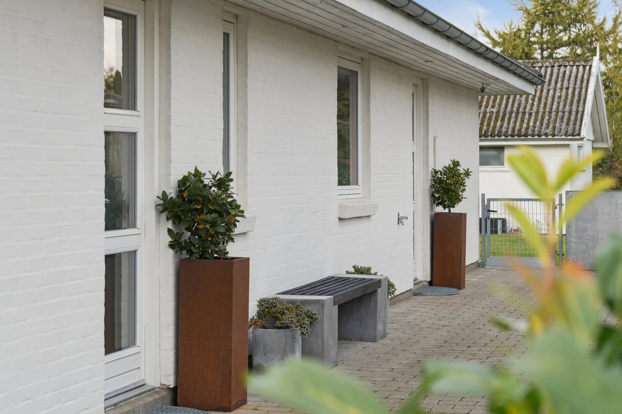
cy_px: 207
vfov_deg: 16.3
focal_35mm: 84
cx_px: 311
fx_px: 1451
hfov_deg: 24.2
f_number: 5.6
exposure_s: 1/160
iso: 200
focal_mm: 56
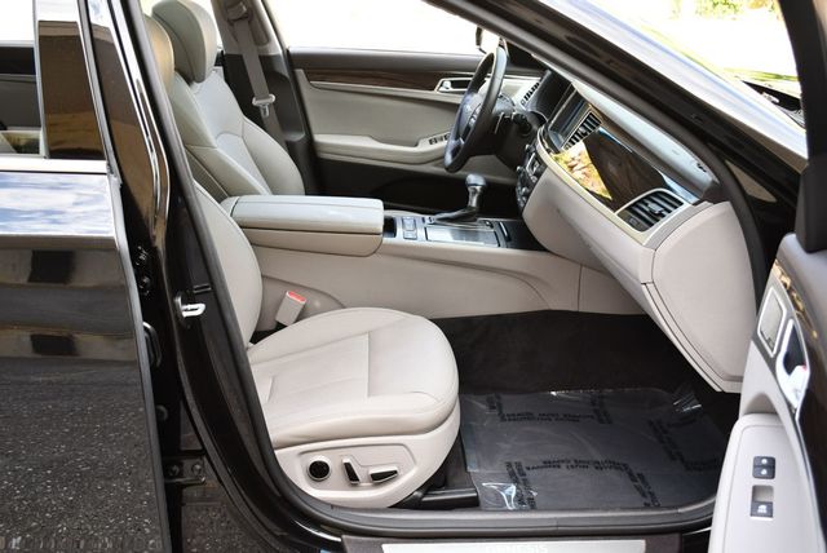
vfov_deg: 36.9
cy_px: 276
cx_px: 414
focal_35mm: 36
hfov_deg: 53.1
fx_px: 828
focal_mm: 18
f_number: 3.5
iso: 500
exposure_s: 1/250
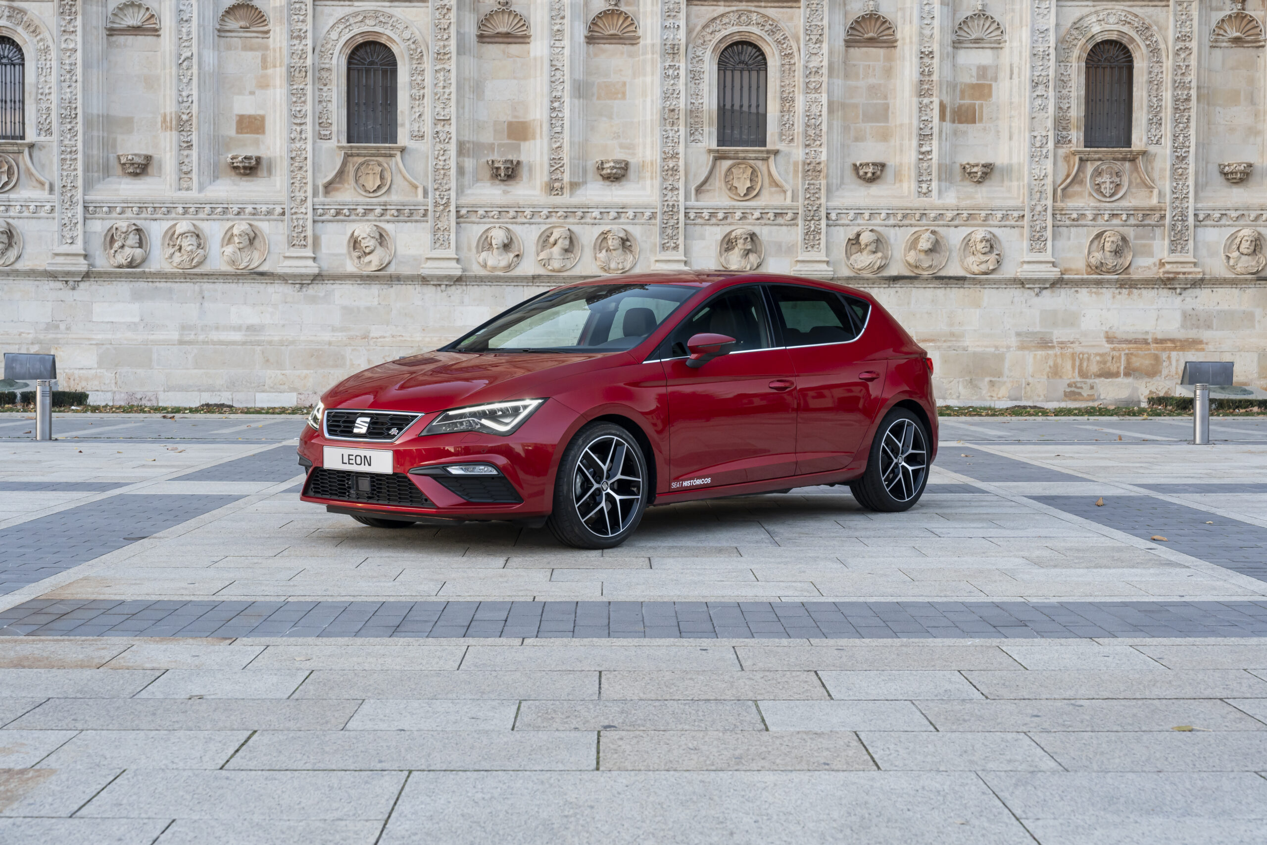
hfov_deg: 39.6
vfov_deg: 27.0
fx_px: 1760
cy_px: 422
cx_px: 634
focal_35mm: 50
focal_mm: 50
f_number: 7.1
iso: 1000
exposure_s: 1/13
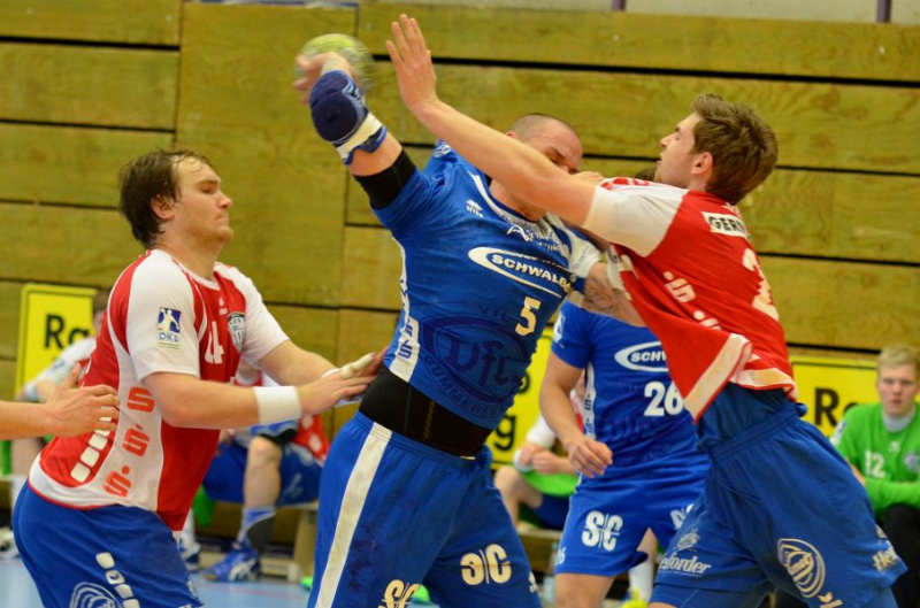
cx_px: 460
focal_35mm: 138
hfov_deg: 14.9
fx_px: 3518
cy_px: 304
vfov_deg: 9.9
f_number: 2.8
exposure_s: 1/320
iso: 1600
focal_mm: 92
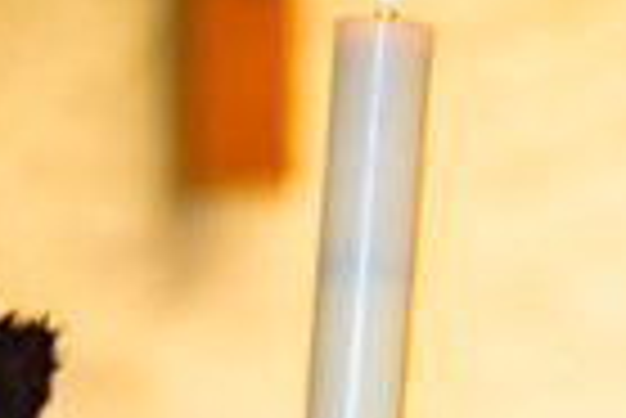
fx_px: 7607
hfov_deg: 4.6
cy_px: 748
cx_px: 1207
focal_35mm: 437
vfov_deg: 3.1
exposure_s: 1/100
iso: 125
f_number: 1.4
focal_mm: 105
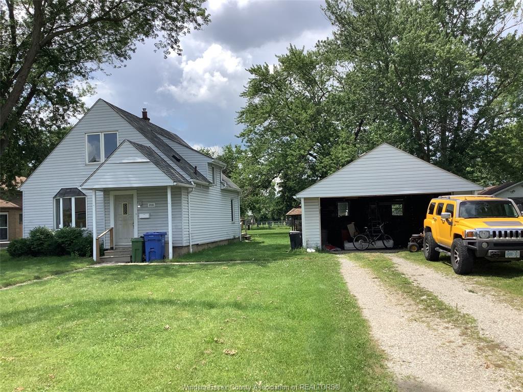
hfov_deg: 58.4
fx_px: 468
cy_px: 196
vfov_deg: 45.4
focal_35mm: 31
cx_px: 262
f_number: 2.4
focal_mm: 3.3
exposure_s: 1/1274
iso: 25
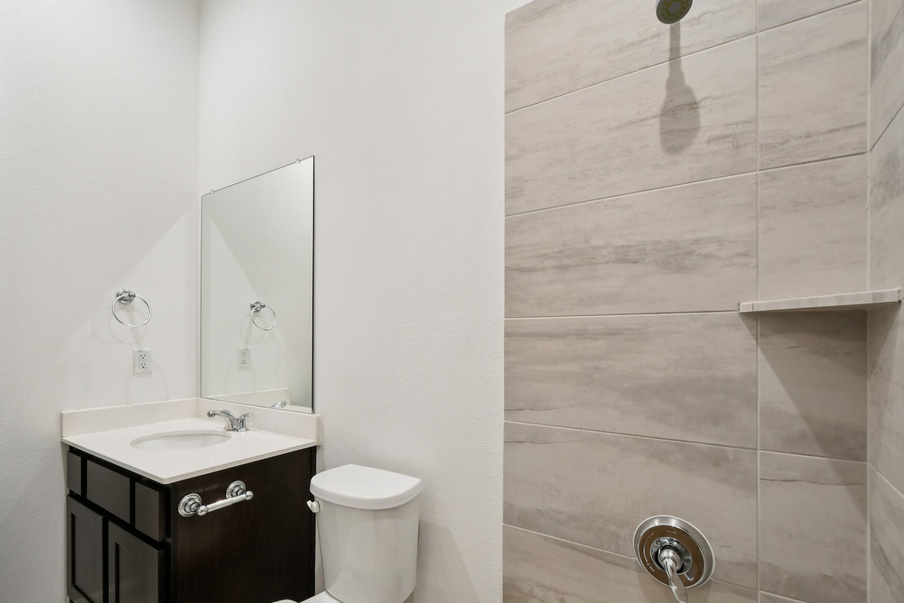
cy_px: 316
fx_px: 402
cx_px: 443
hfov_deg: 96.7
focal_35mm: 16
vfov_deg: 73.7
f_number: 8
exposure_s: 1/13
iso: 400
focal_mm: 10
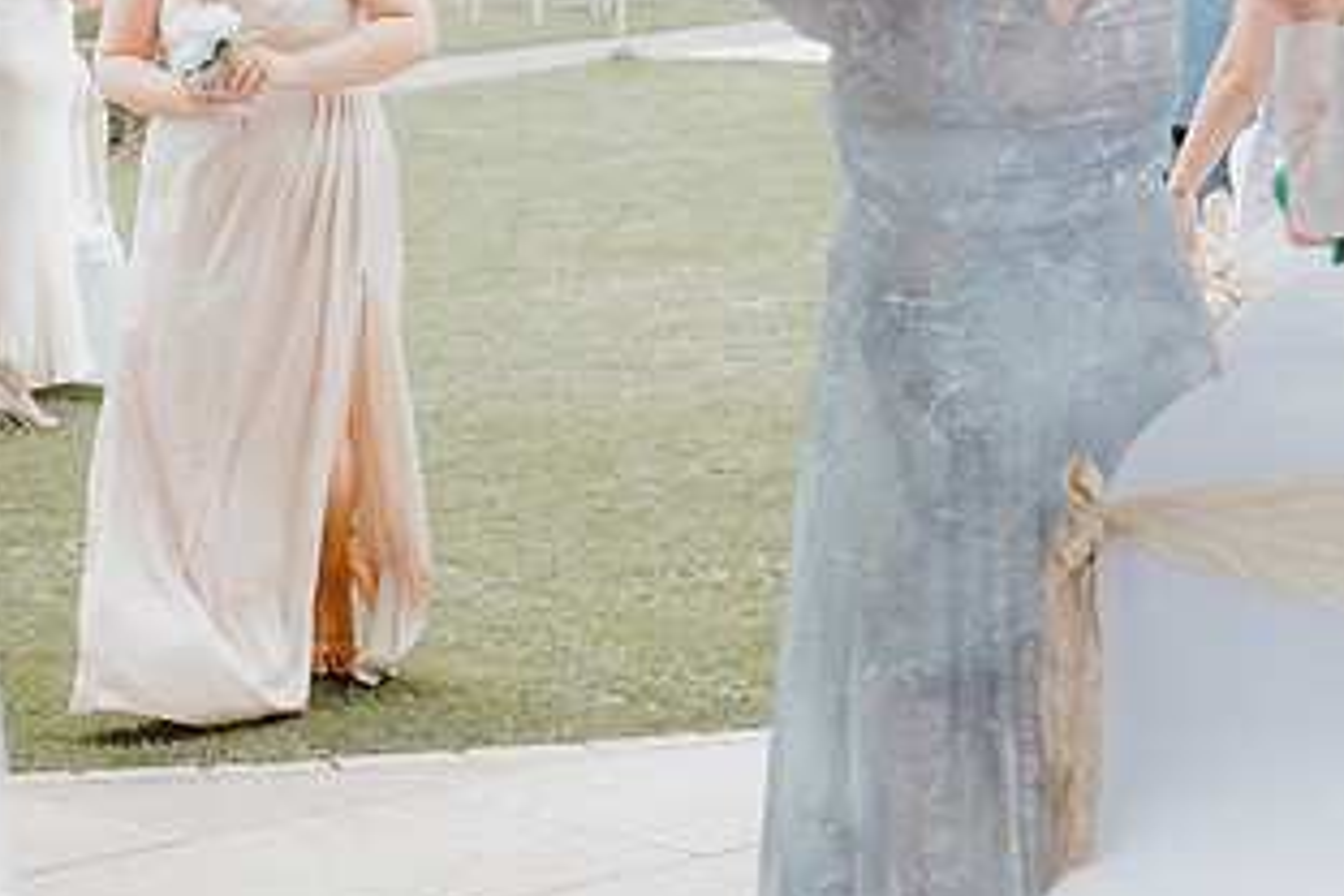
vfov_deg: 11.7
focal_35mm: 117
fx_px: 4368
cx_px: 250
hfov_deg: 17.3
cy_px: 308
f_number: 3.5
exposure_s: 1/200
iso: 125
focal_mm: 63
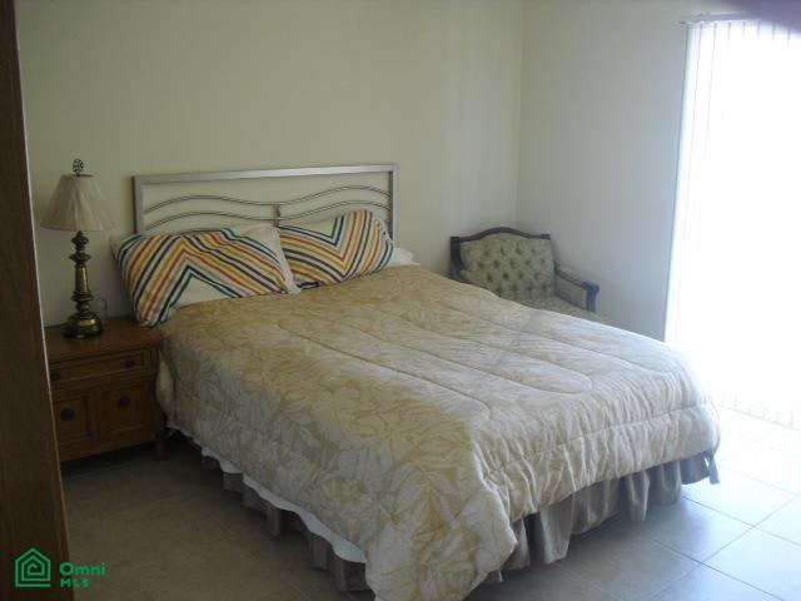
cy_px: 300
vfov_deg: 39.7
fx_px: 833
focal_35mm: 36
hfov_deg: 51.4
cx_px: 400
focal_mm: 6.3
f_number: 3.1
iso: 200
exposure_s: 1/60
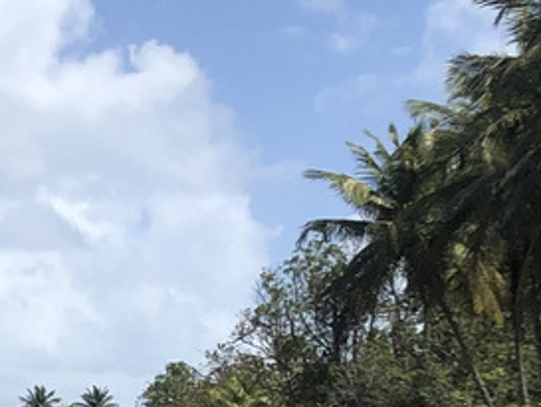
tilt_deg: -2.7
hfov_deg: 11.5
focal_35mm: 164
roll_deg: -0.6
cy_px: 629
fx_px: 2564
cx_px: -283
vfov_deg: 8.8
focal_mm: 4
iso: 20
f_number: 1.8
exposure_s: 1/3205
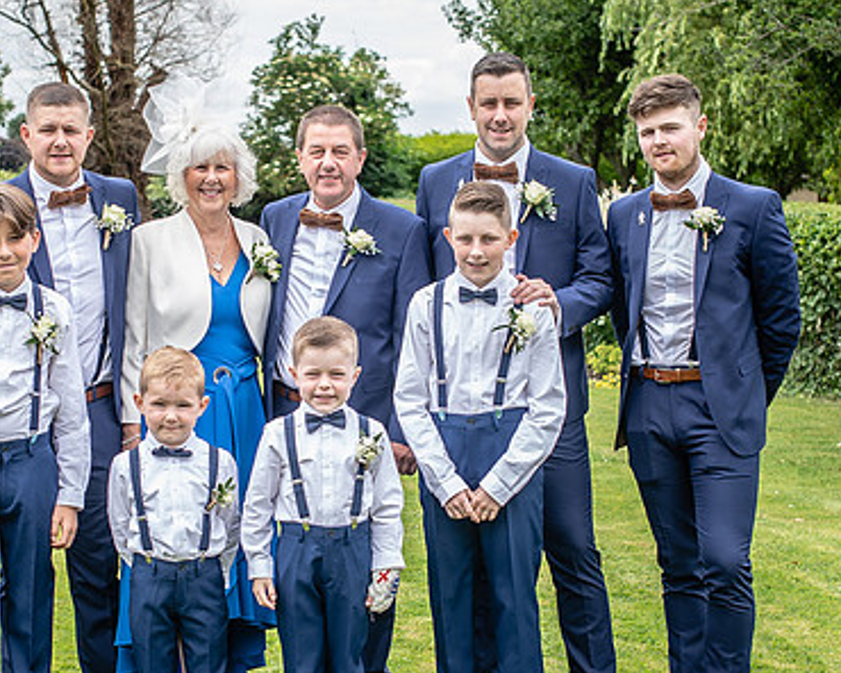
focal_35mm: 81
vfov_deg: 18.9
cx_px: 323
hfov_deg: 23.5
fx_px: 2016
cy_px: 390
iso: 100
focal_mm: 35
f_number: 3.2
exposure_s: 1/400
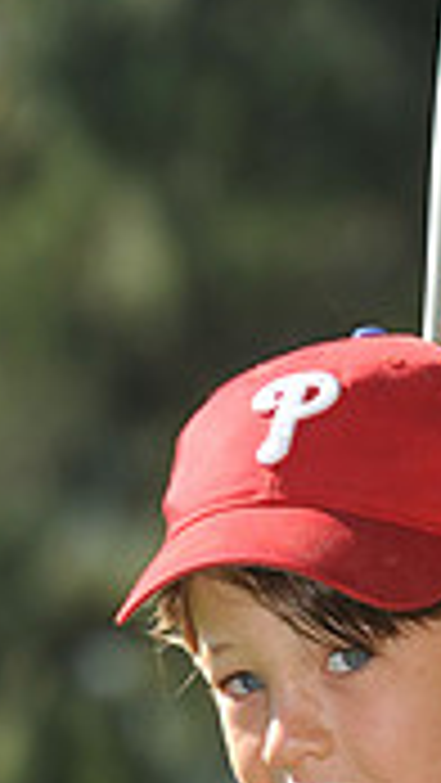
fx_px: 10488
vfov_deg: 4.3
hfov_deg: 2.4
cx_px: 400
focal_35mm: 505
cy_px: 914
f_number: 5.6
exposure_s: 1/500
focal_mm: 145
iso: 200
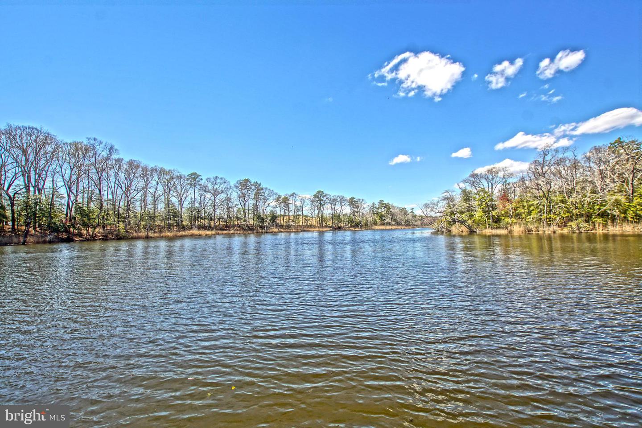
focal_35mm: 15
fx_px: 267
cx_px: 321
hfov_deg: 100.4
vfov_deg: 77.3
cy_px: 214
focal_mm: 10
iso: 100
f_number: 6.3
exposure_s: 1/200
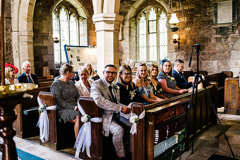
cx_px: 120
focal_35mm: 37
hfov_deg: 51.4
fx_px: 249
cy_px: 80
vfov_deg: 35.6
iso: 640
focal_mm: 35
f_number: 2.2
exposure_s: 1/160
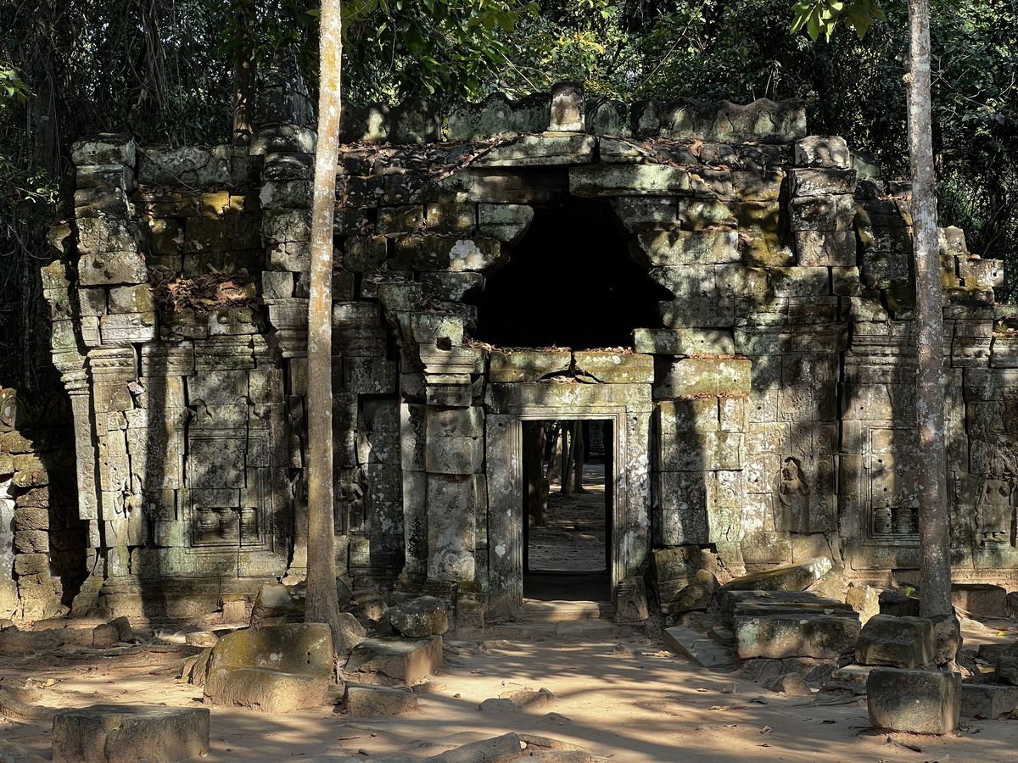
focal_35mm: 77
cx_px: 509
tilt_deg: +0.4
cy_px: 382
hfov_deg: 25.3
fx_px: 2264
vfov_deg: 19.1
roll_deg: +1.0
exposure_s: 1/99
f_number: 2.8
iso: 32
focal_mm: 9
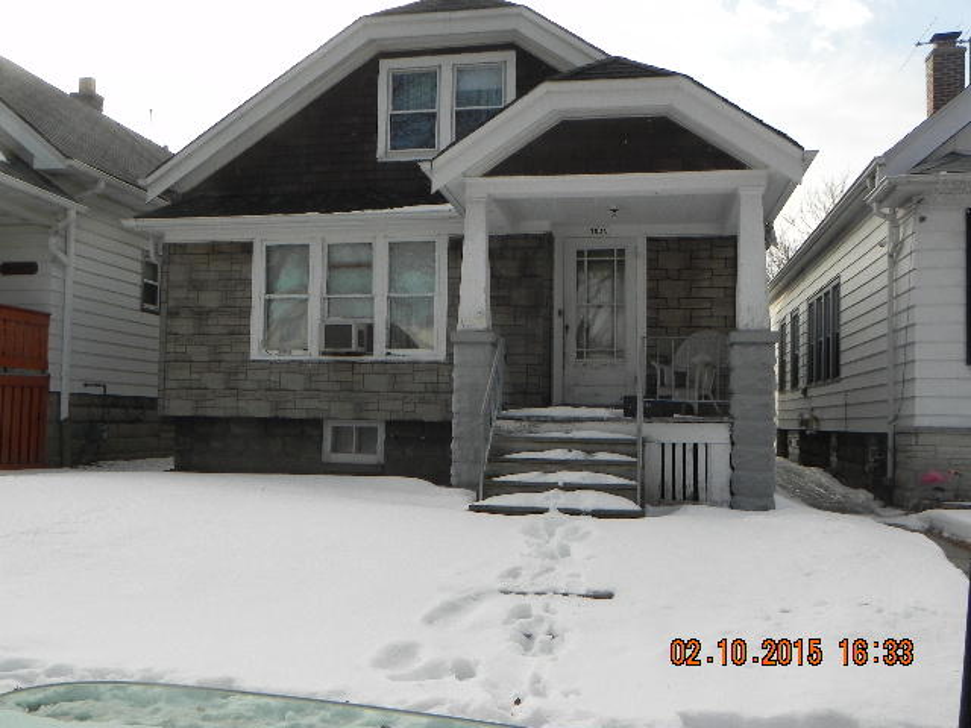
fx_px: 926
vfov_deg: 42.9
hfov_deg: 55.4
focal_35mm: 33
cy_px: 364
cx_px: 486
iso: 160
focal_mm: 5.9
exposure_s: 1/196
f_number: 5.6
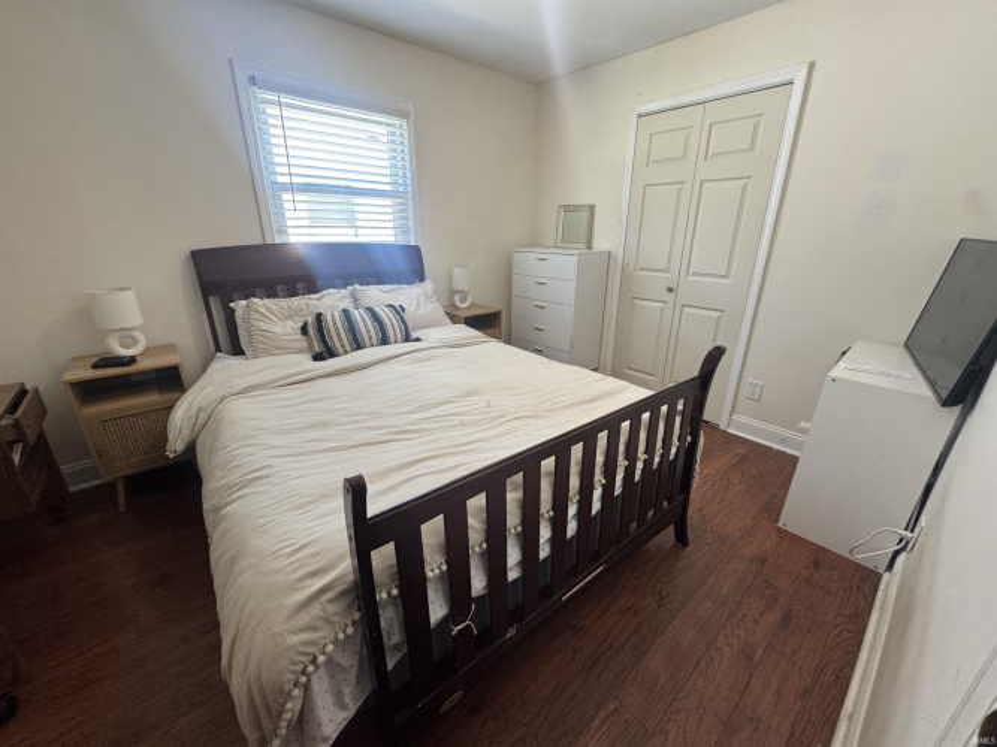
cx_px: 498
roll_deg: +0.2
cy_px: 374
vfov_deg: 85.7
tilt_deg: -20.2
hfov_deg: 102.1
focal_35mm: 14
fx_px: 403
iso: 160
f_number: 2.2
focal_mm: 2.22
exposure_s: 1/60
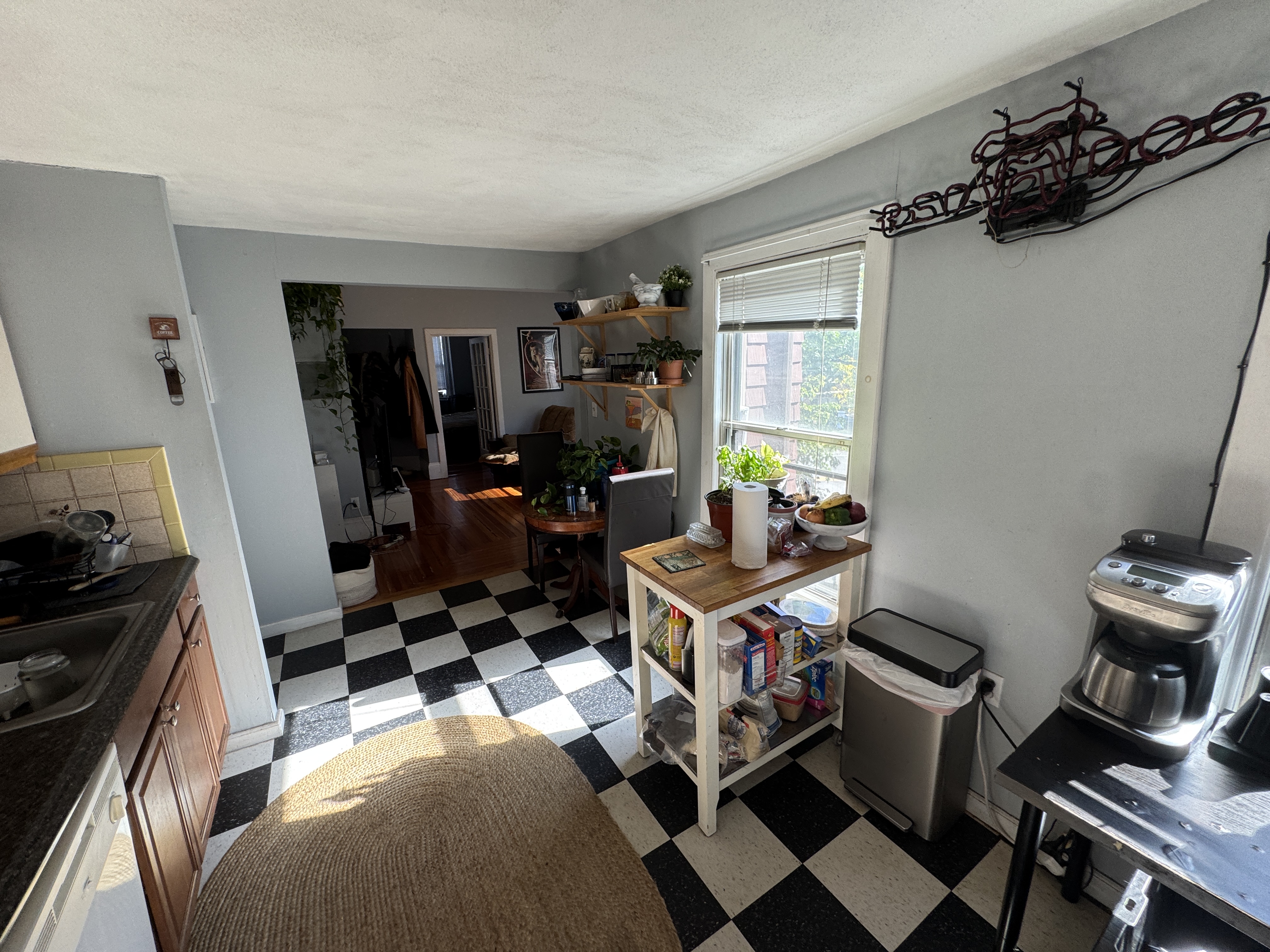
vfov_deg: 85.7
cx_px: 635
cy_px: 476
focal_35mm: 14
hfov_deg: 102.1
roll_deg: +1.1
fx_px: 514
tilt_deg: -11.8
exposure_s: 1/99
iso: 64
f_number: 2.2
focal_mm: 2.22
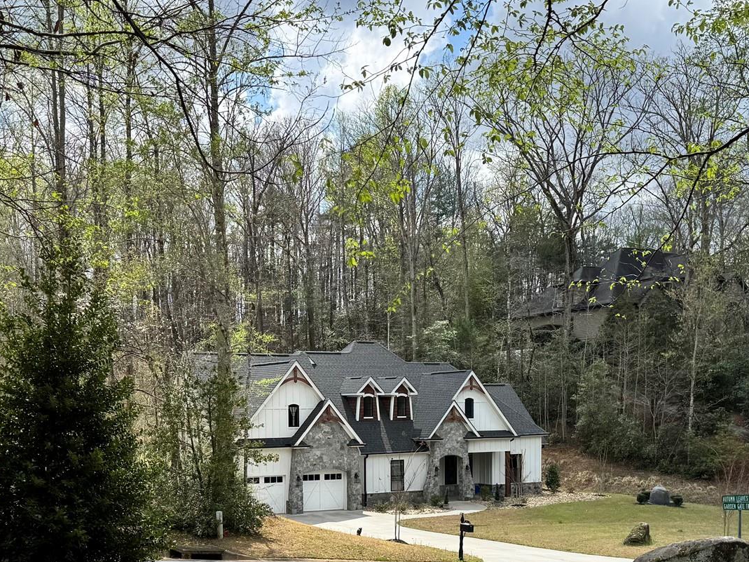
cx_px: 352
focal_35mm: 46
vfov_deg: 30.6
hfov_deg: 41.2
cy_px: 460
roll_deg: +1.0
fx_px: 995
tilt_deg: -3.3
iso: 80
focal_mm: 6.76
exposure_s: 1/2506
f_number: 1.78
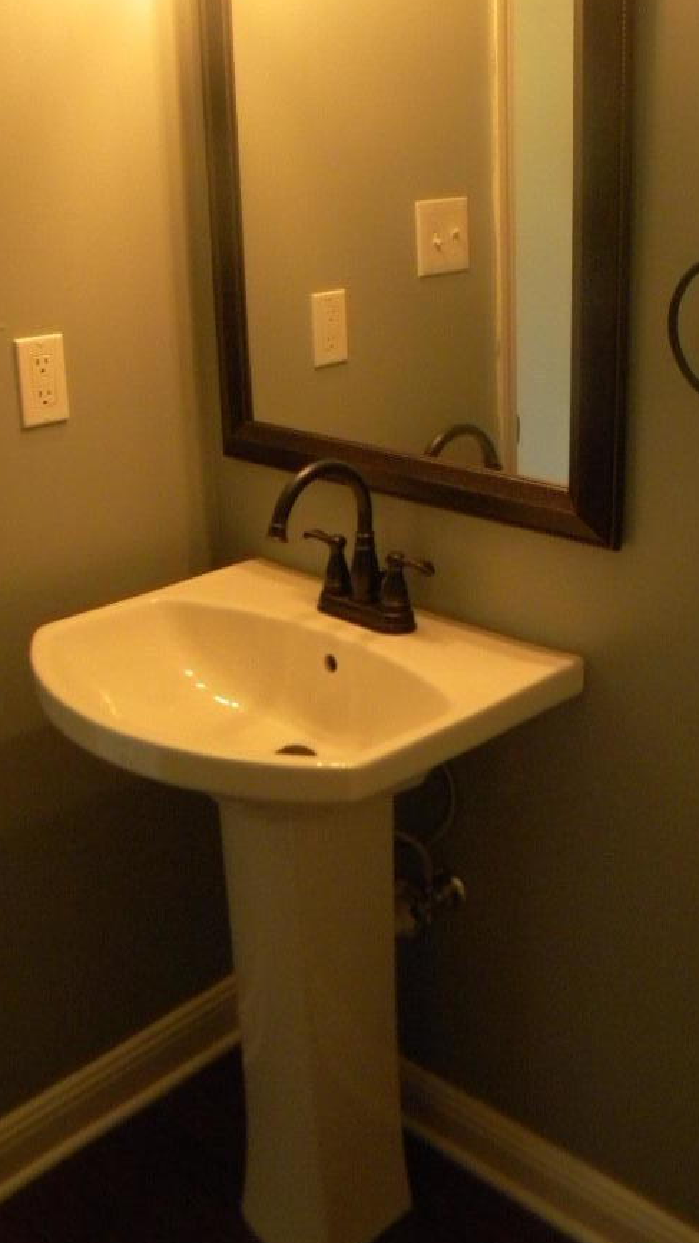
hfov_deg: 32.4
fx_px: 1187
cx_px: 500
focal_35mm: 36
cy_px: 554
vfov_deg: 55.2
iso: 400
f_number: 3.5
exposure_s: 1/22.3
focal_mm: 5
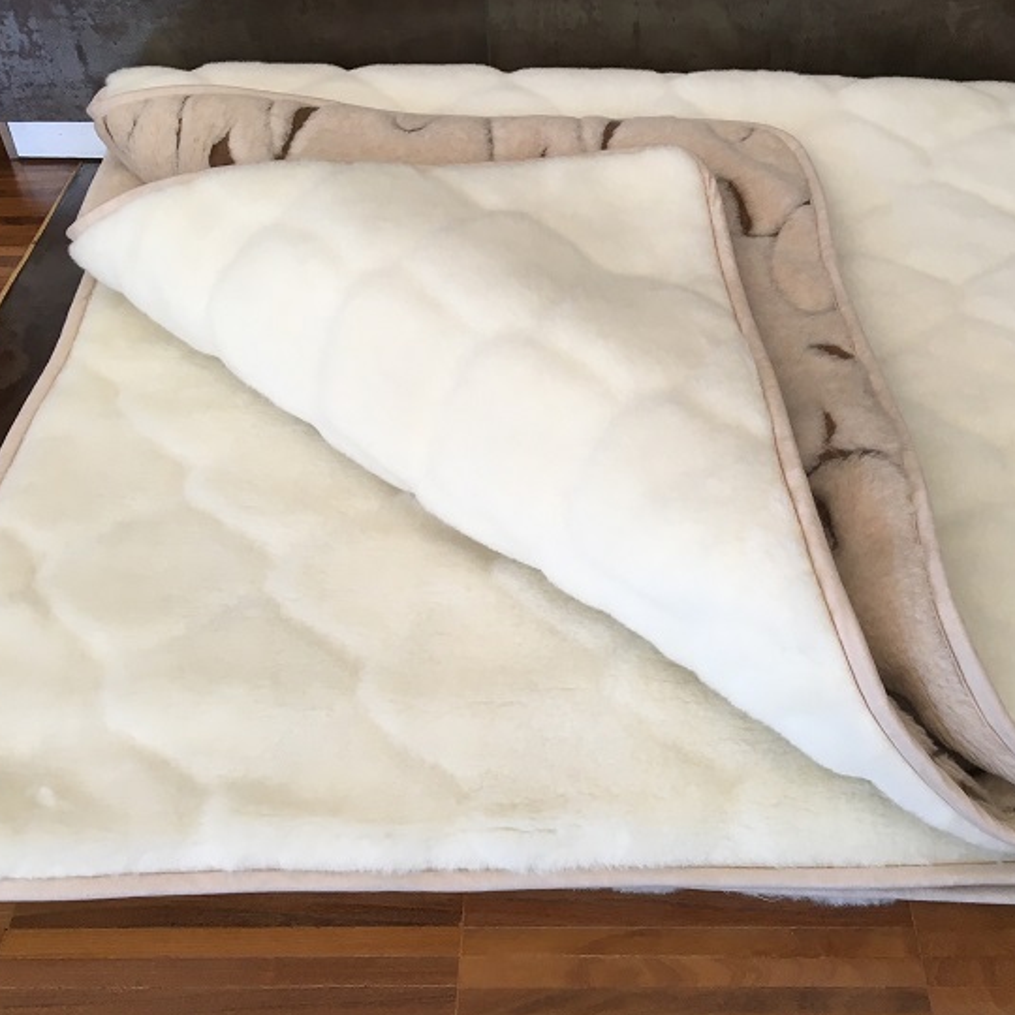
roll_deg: +0.8
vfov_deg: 43.8
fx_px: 1261
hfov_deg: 43.7
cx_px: 603
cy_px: 459
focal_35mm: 38
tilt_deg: -44.5
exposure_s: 1/33
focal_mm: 4.15
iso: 32
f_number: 2.2
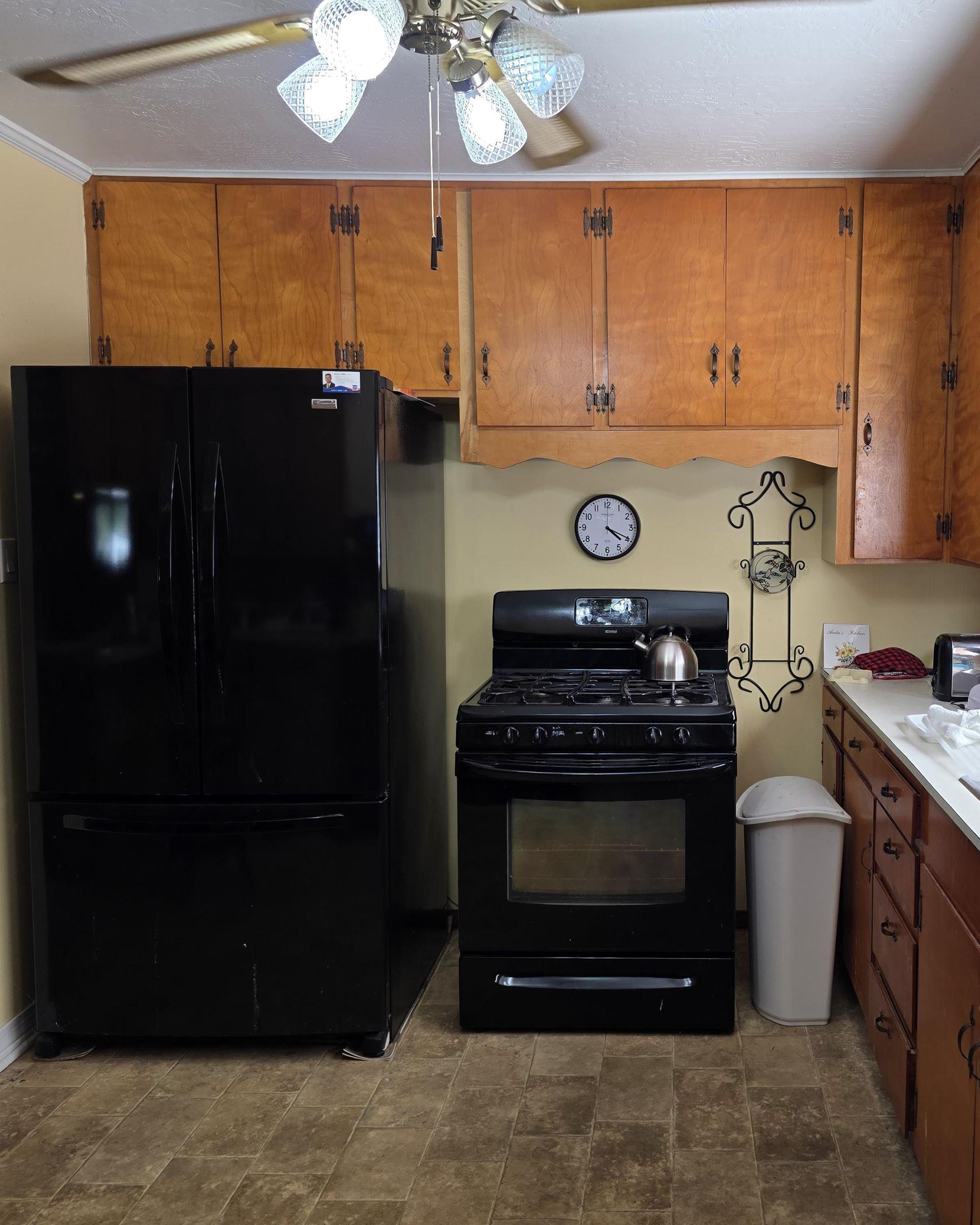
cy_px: 612
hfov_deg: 47.6
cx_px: 666
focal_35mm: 30
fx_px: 1088
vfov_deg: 58.8
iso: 50
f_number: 1.7
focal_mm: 6.3
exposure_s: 1/120
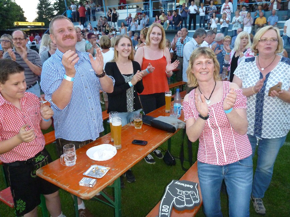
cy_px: 108
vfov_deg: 49.7
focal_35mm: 28
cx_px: 145
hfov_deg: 63.5
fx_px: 235
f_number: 3.3
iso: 400
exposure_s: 1/60
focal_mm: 4.9
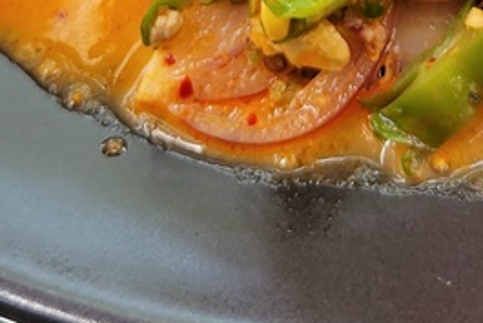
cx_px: 365
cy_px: -270
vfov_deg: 12.2
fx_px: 1369
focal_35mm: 102
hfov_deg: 19.9
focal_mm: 5.4
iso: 64
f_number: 1.8
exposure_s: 1/120
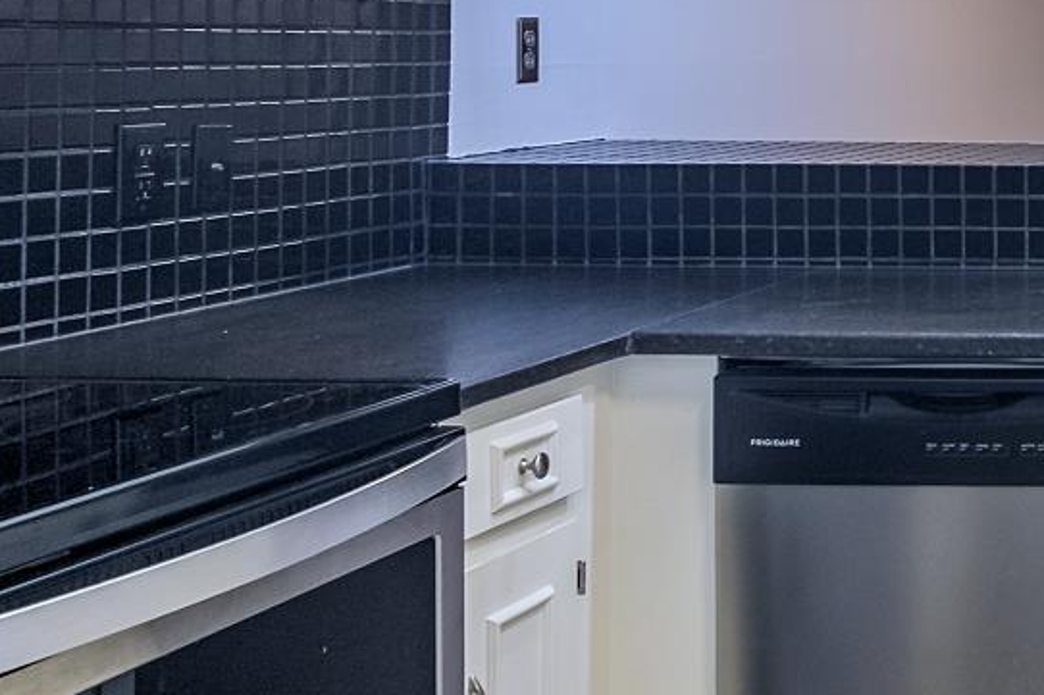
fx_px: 1710
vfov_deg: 22.4
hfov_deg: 26.8
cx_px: 1460
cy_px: 53
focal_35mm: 59
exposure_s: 1/10
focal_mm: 11
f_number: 7.1
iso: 320
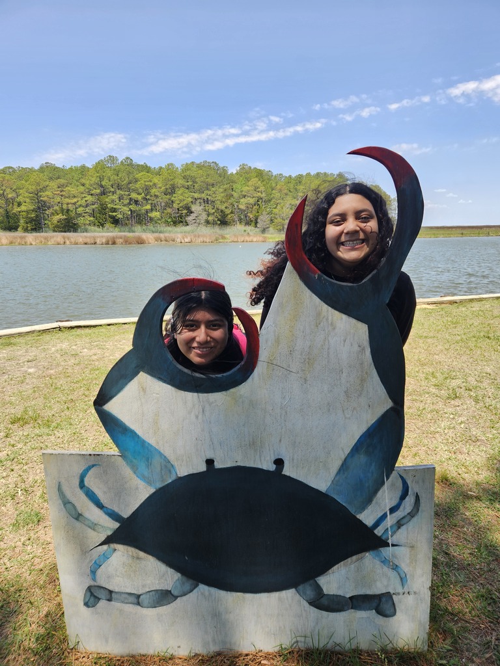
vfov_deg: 73.9
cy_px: 333
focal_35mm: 23
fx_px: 443
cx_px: 250
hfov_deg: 58.9
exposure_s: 1/579
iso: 25
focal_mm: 5.4
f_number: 1.8
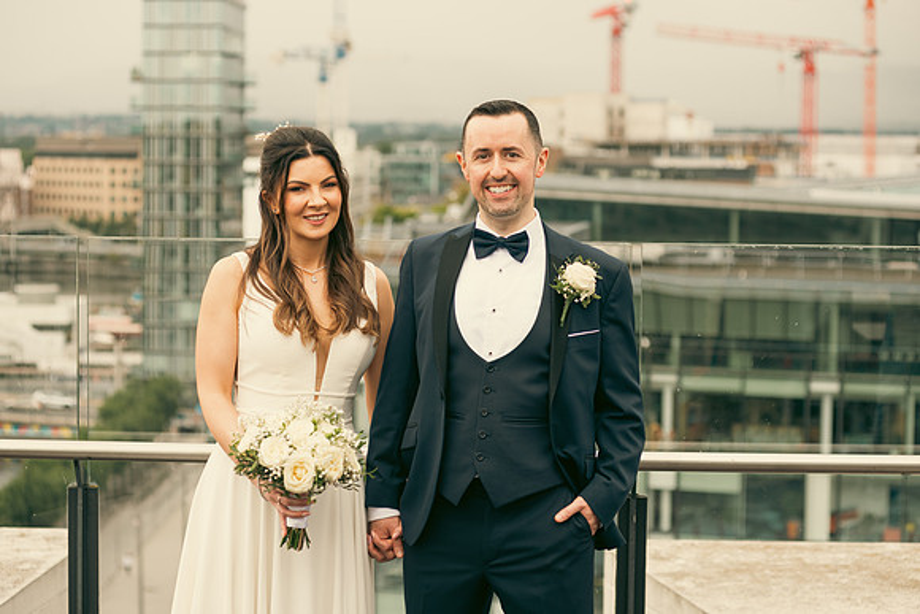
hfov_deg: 25.4
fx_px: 2045
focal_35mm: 80
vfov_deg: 17.1
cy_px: 307
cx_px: 460
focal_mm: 80
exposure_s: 1/250
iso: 160
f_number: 3.5
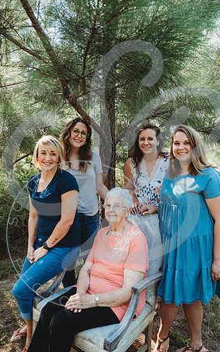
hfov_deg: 43.1
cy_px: 174
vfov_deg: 64.6
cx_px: 116
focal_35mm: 29
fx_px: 278
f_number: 5
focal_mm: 28
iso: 200
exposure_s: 1/125
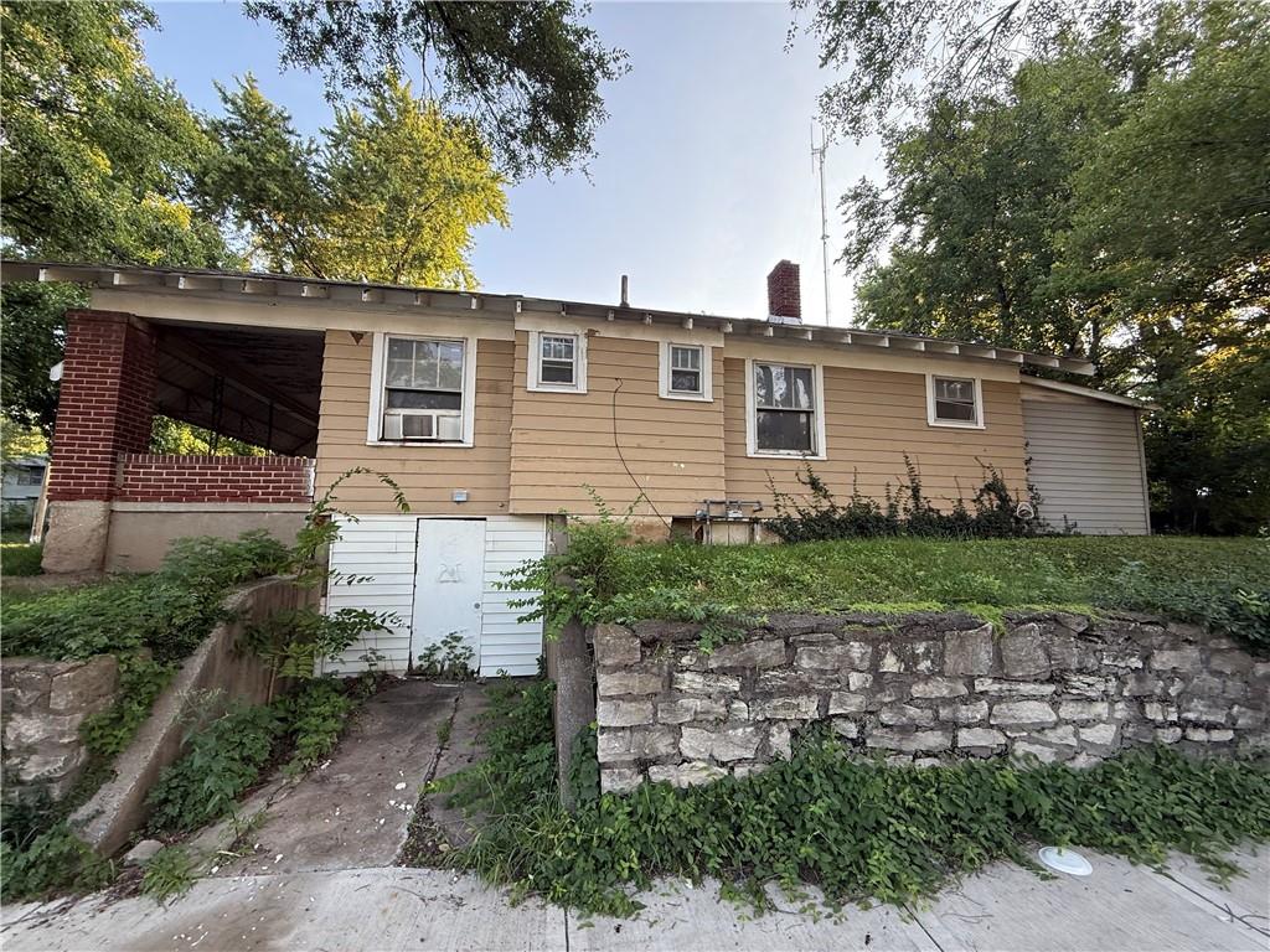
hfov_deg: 102.1
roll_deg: -0.5
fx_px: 514
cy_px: 476
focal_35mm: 14
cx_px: 635
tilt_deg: +5.6
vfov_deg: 85.7
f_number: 2.2
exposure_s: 1/137
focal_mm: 2.22
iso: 64
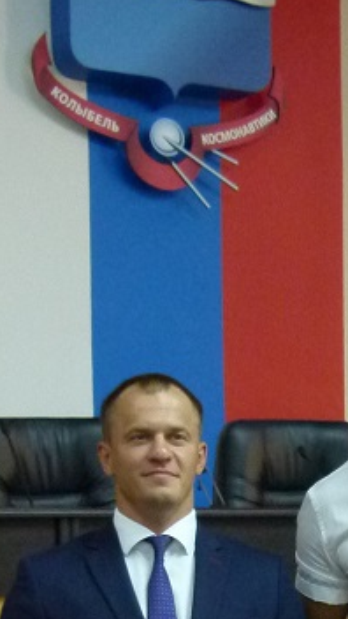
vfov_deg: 20.2
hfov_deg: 11.6
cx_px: 453
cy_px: 637
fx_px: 1673
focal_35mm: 102
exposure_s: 1/30
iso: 400
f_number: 3
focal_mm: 5.9
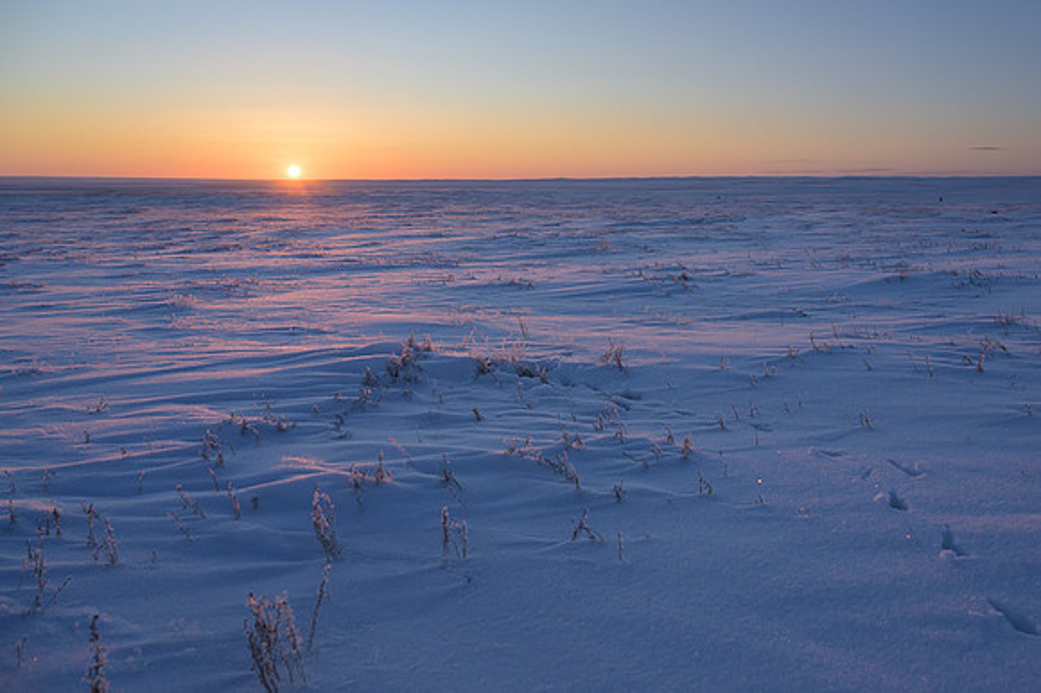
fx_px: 770
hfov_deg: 67.9
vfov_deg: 48.4
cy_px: 309
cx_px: 578
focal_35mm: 27
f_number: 7.1
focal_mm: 24
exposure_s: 1/640
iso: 320
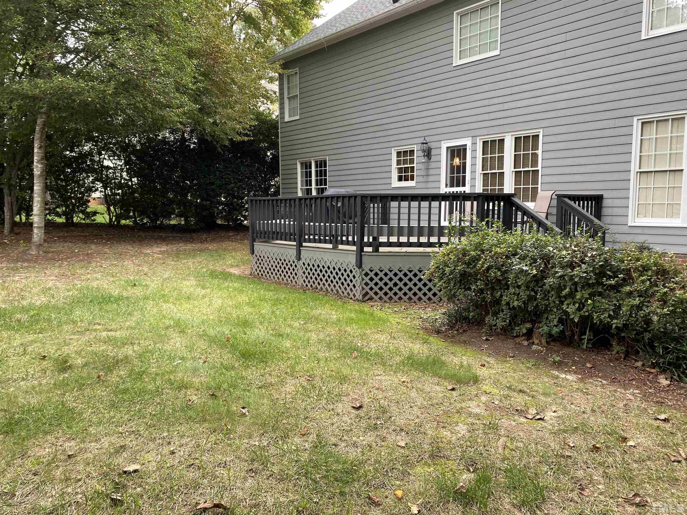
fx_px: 516
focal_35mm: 26
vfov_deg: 53.1
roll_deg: +0.4
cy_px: 258
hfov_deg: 67.3
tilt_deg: -4.0
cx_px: 344
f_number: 1.8
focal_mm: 4.25
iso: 100
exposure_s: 1/121
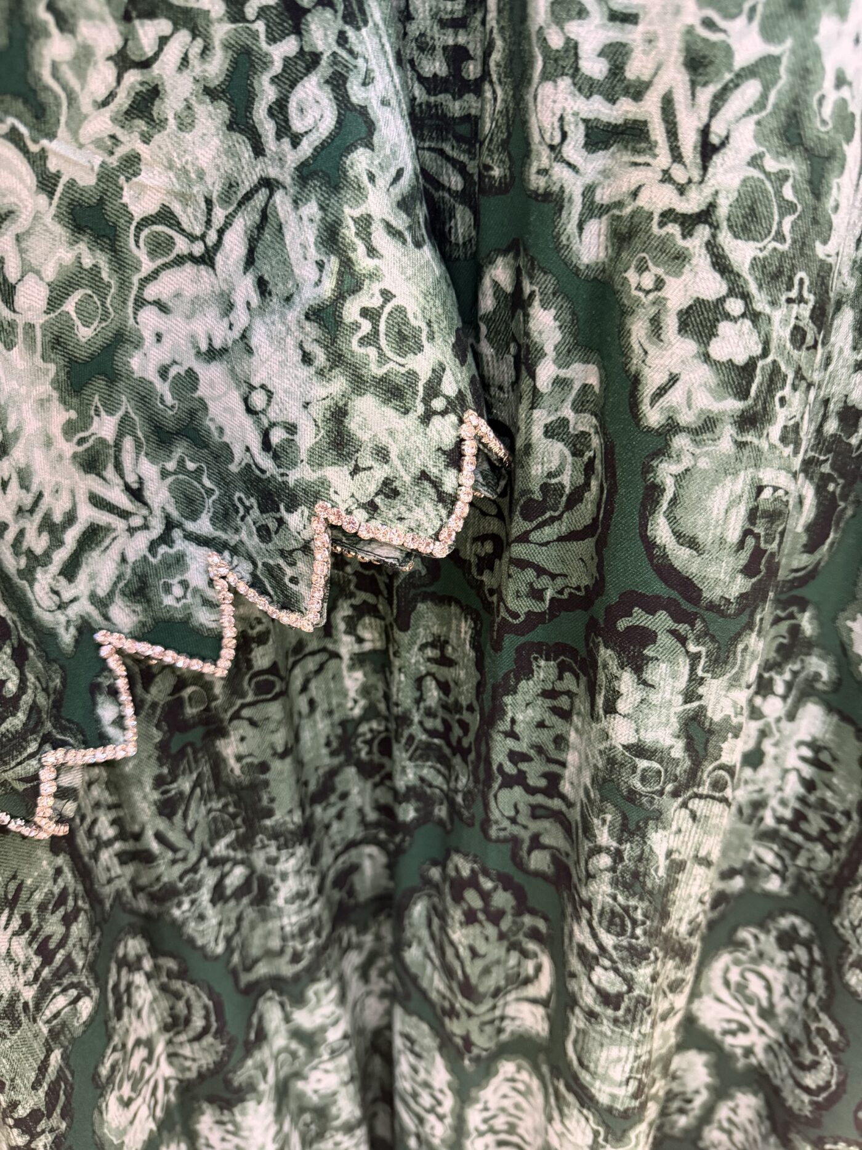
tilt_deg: -28.4
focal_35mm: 24
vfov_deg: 71.6
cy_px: 575
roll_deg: -0.9
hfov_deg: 56.8
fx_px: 797
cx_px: 431
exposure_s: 1/50
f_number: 1.78
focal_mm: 6.76
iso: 800
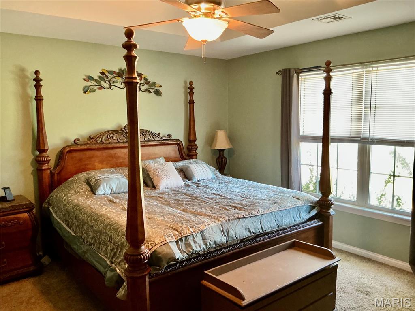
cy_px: 156
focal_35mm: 29
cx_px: 208
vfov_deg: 48.2
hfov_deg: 61.7
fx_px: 348
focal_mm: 3
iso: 200
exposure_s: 1/40
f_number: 1.8
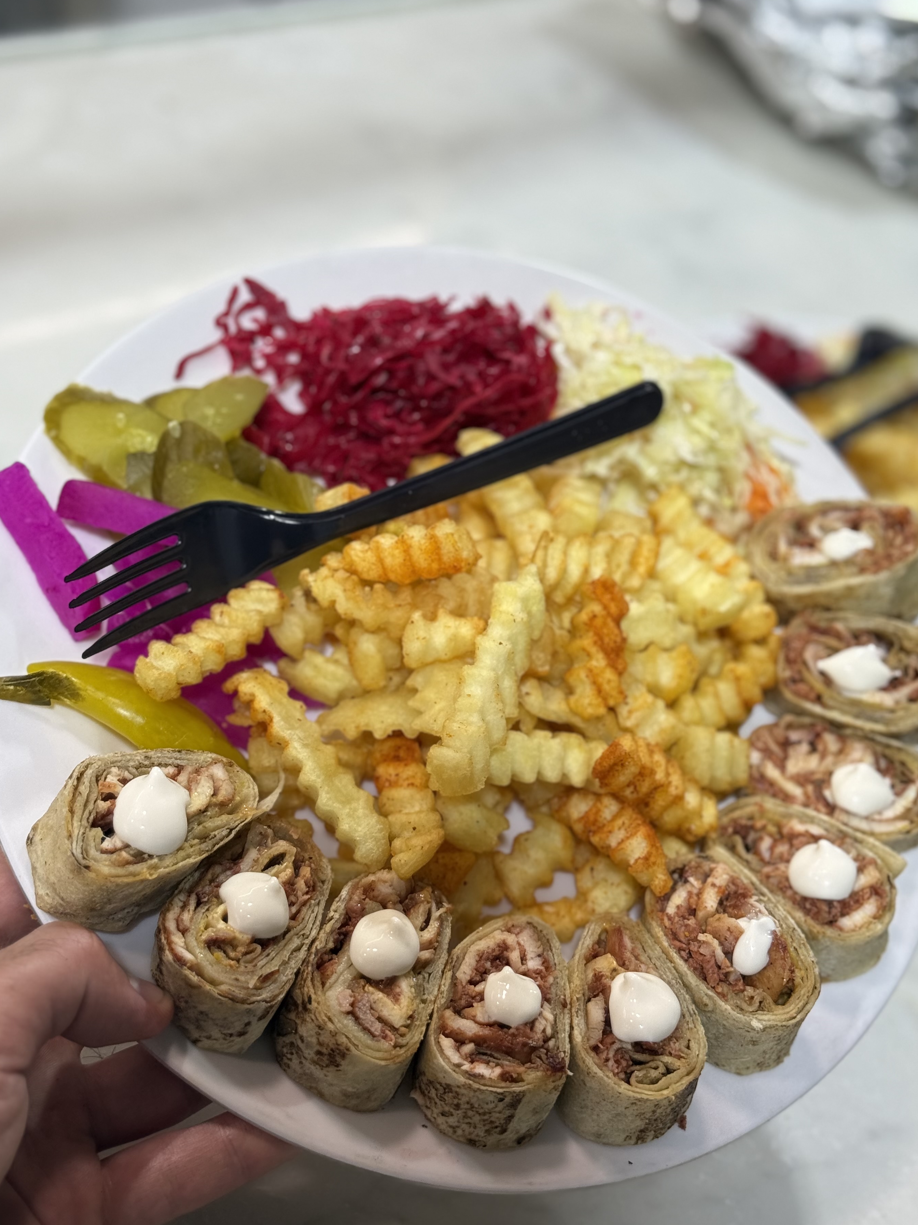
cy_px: 592
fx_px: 1909
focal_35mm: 54
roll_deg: -18.2
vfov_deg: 35.5
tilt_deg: -38.9
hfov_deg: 27.0
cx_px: 474
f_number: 1.78
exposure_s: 1/371
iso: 80
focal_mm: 6.76
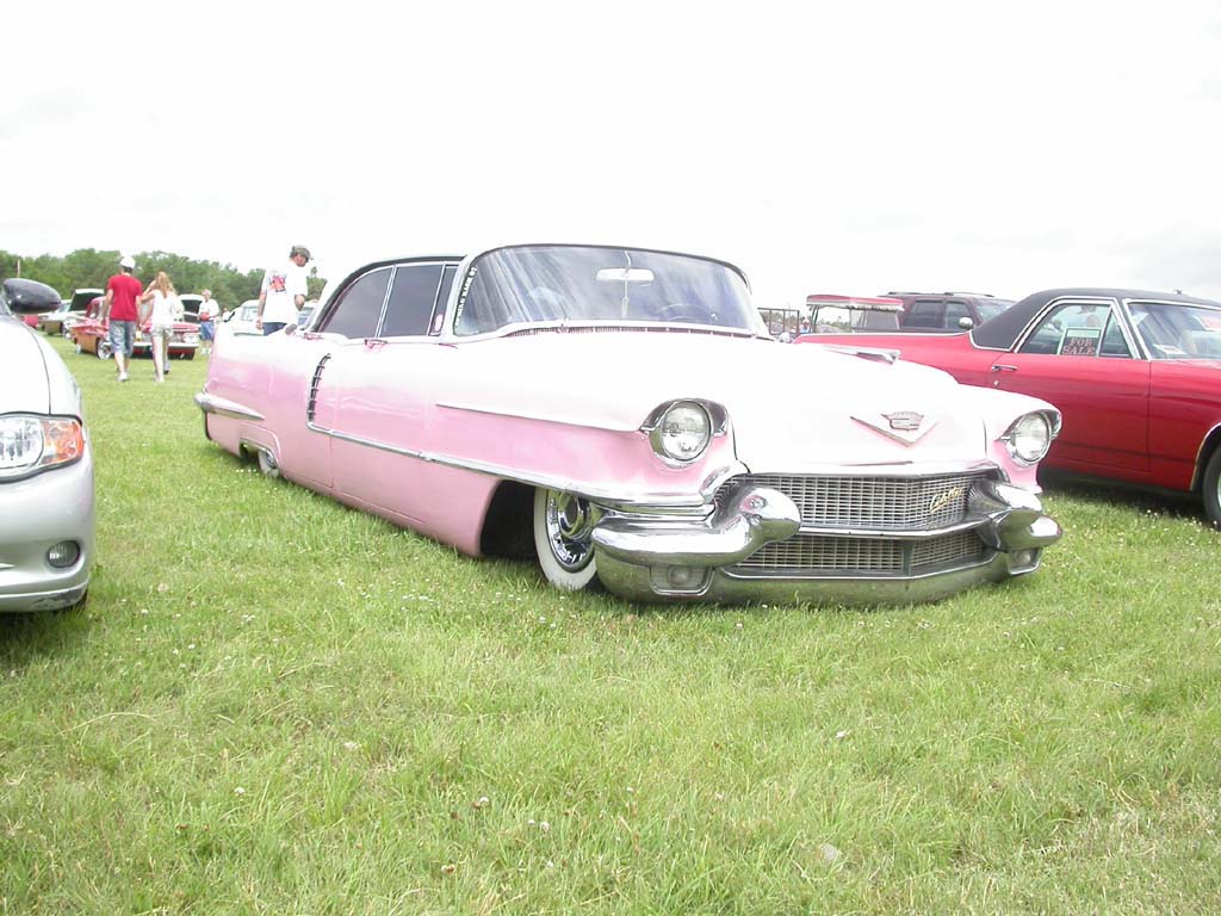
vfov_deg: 37.7
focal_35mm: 38
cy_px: 458
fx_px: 1340
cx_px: 610
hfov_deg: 49.0
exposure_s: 1/1000
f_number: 2.6
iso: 100
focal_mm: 7.85
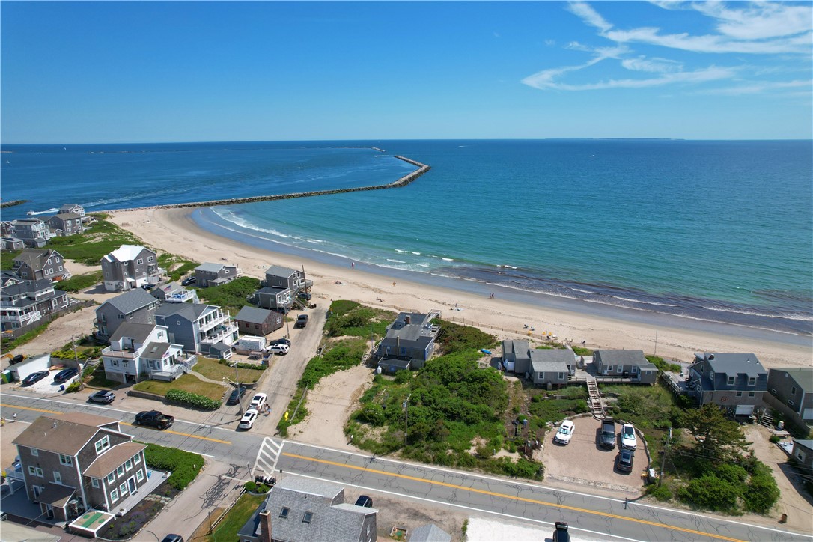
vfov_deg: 57.2
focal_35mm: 22
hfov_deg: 78.6
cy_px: 271
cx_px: 406
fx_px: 497
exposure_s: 1/2500
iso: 100
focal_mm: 8.38
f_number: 2.8
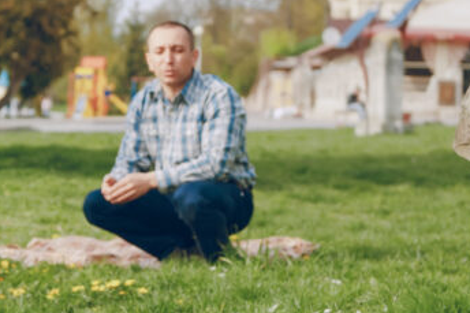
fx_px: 1631
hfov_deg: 16.3
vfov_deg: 11.0
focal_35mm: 125
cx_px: 83
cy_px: 136
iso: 320
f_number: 3.2
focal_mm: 42
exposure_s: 1/2000
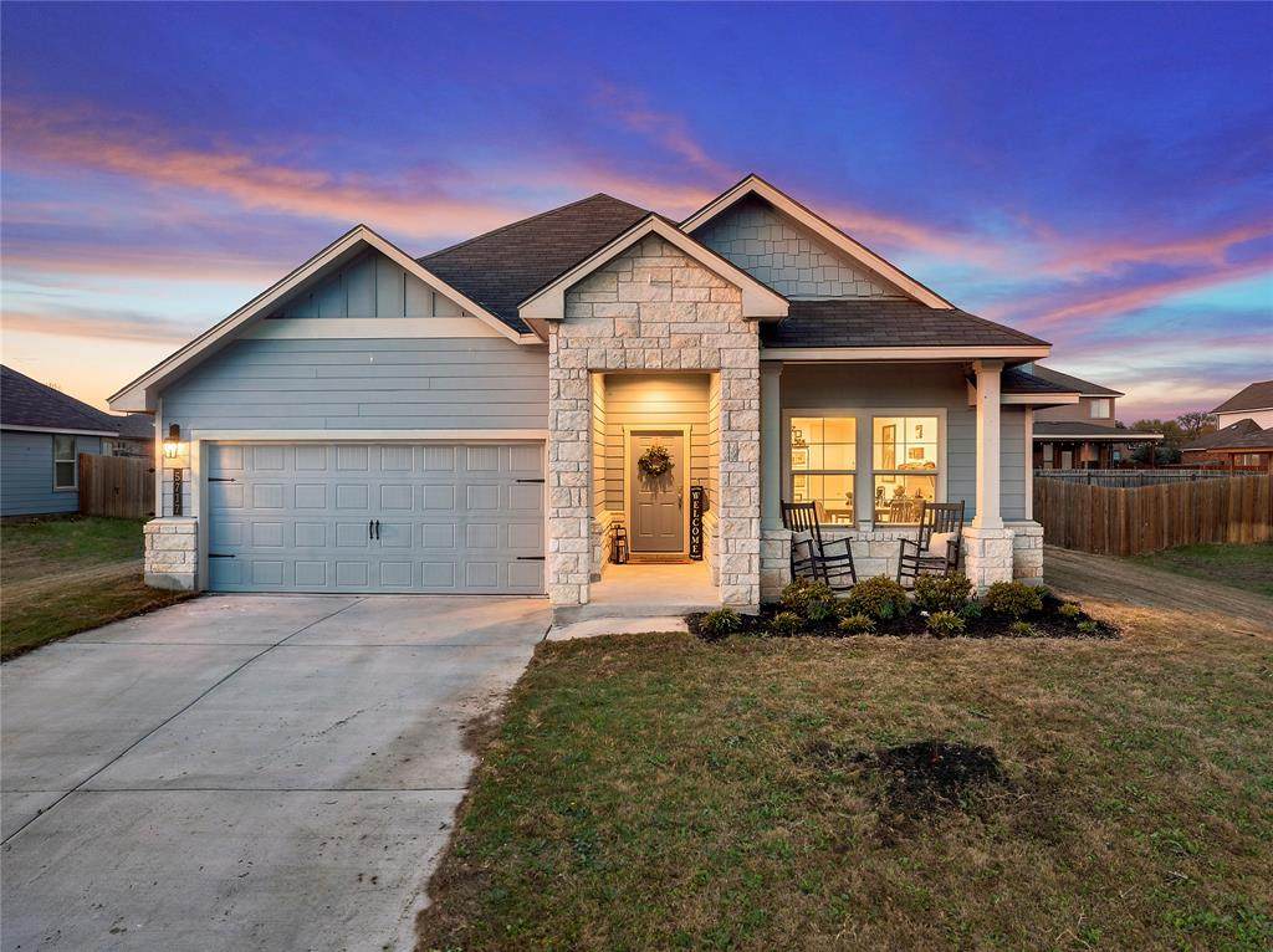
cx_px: 636
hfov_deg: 71.6
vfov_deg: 56.7
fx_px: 882
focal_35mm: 24
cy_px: 476
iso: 100
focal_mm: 12.29
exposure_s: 1/1600
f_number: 2.8
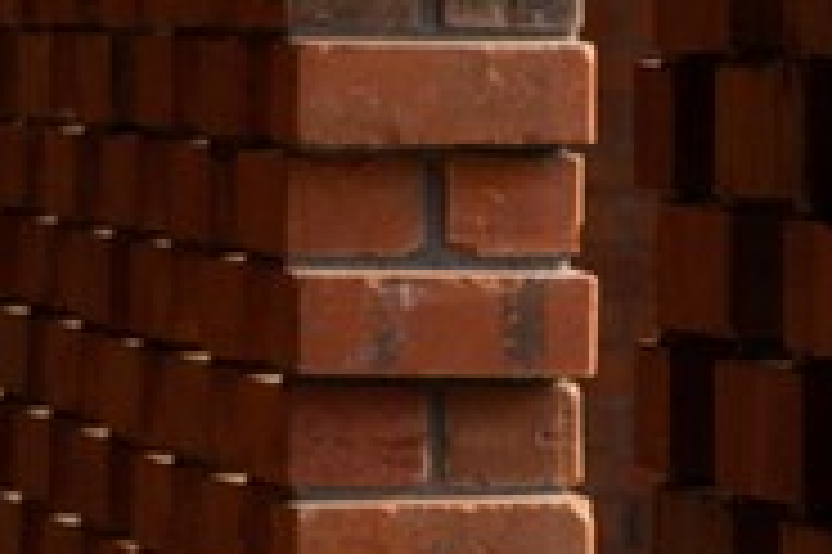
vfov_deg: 3.8
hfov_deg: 5.7
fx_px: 8428
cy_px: -99
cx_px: 319
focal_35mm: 365
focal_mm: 50
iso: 800
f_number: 5
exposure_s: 1/2000
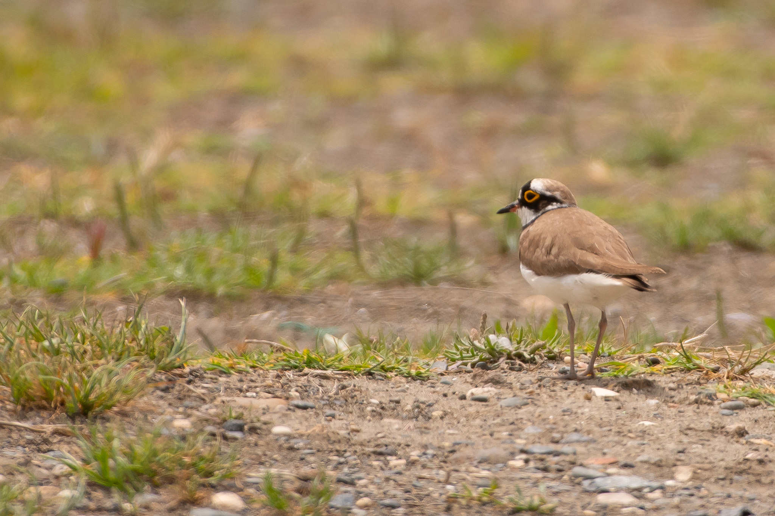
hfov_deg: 2.9
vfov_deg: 1.9
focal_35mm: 720
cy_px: 258
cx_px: 388
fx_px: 15498
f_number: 5.6
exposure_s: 1/2500
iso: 320
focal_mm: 480
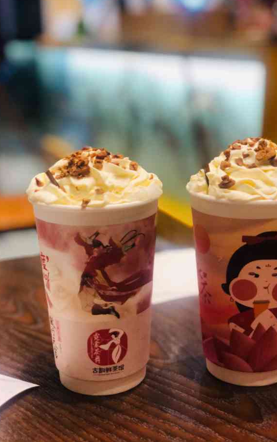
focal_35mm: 56
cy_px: 218
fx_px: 676
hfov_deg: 23.1
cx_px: 162
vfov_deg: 36.3
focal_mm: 6
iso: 125
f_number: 2.4
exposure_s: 1/60
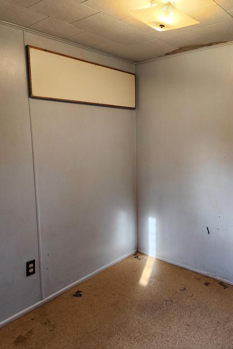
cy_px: 173
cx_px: 137
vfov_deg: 67.4
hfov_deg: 47.7
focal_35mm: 27
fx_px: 262
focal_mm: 6.4
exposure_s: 1/120
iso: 200
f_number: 1.8
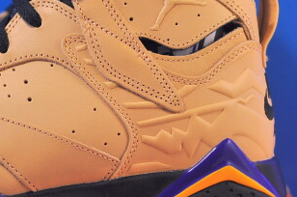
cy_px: 53
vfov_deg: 7.0
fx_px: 1605
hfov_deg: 10.5
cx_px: -14
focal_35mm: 195
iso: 250
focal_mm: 50
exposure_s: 1/250
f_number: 3.2
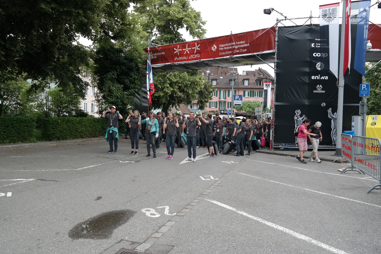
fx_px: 286
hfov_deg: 67.4
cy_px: 127
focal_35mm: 27
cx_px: 190
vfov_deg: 47.9
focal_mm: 18
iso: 100
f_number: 5.6
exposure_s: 1/160
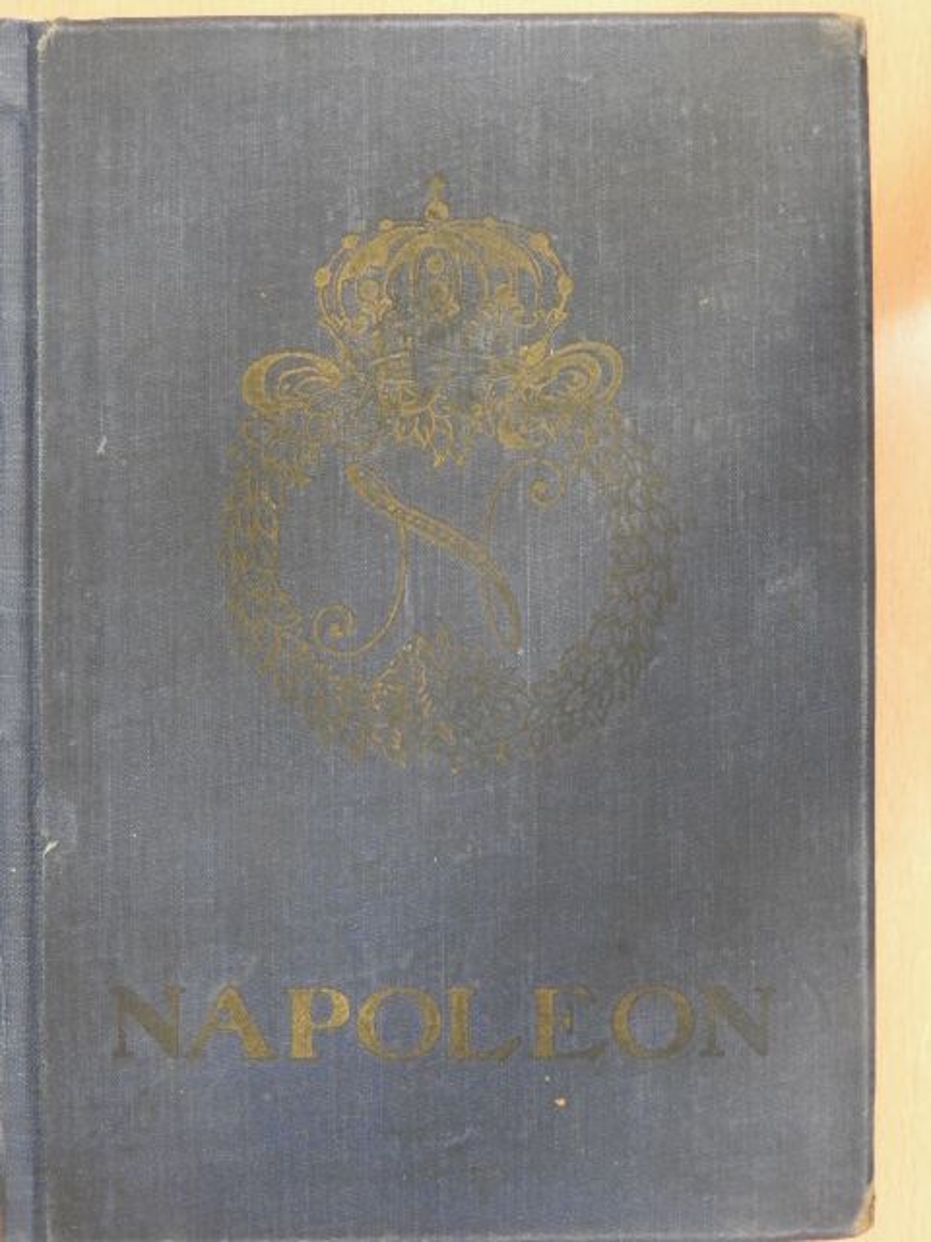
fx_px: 1793
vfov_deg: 38.2
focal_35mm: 50
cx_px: 466
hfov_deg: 29.1
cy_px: 621
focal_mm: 9
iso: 800
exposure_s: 1/8
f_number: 4
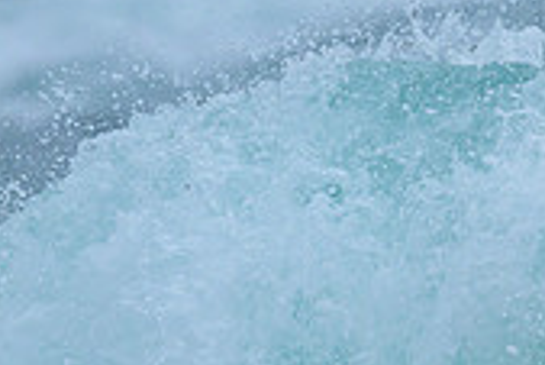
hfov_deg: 0.5
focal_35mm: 3769
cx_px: 860
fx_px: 57106
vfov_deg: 0.4
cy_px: 574
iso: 360
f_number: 6.3
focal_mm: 800
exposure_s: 1/2500
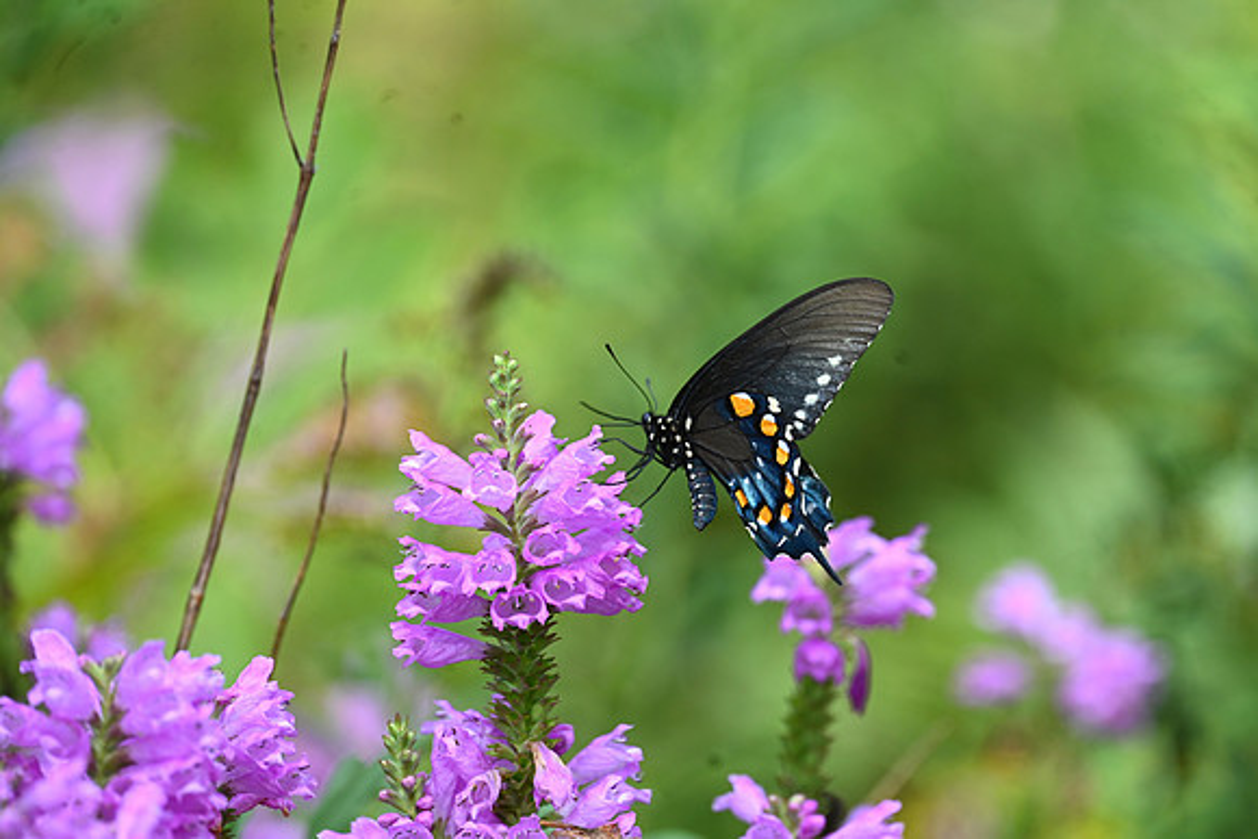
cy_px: 420
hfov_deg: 3.4
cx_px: 629
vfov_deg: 2.3
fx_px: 20971
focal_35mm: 600
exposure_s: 1/640
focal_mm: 600
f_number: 6.3
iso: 320
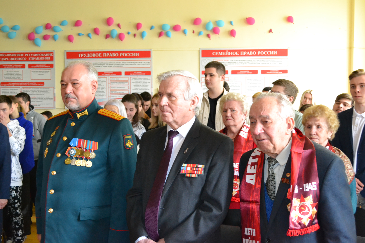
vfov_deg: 30.8
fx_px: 441
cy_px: 122
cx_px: 182
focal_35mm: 44
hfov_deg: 45.0
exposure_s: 1/60
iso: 2800
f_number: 4.5
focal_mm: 29
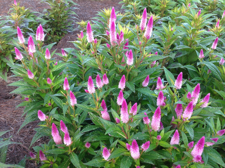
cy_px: 84
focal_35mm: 35
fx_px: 227
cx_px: 112
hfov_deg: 52.7
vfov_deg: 40.6
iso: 64
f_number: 2.4
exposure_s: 1/40
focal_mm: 4.28
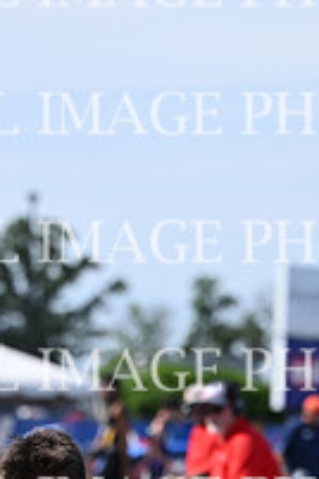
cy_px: 434
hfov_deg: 4.1
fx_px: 4412
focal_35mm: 332
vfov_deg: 6.2
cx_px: 225
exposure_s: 1/6400
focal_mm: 115
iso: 500
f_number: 3.5
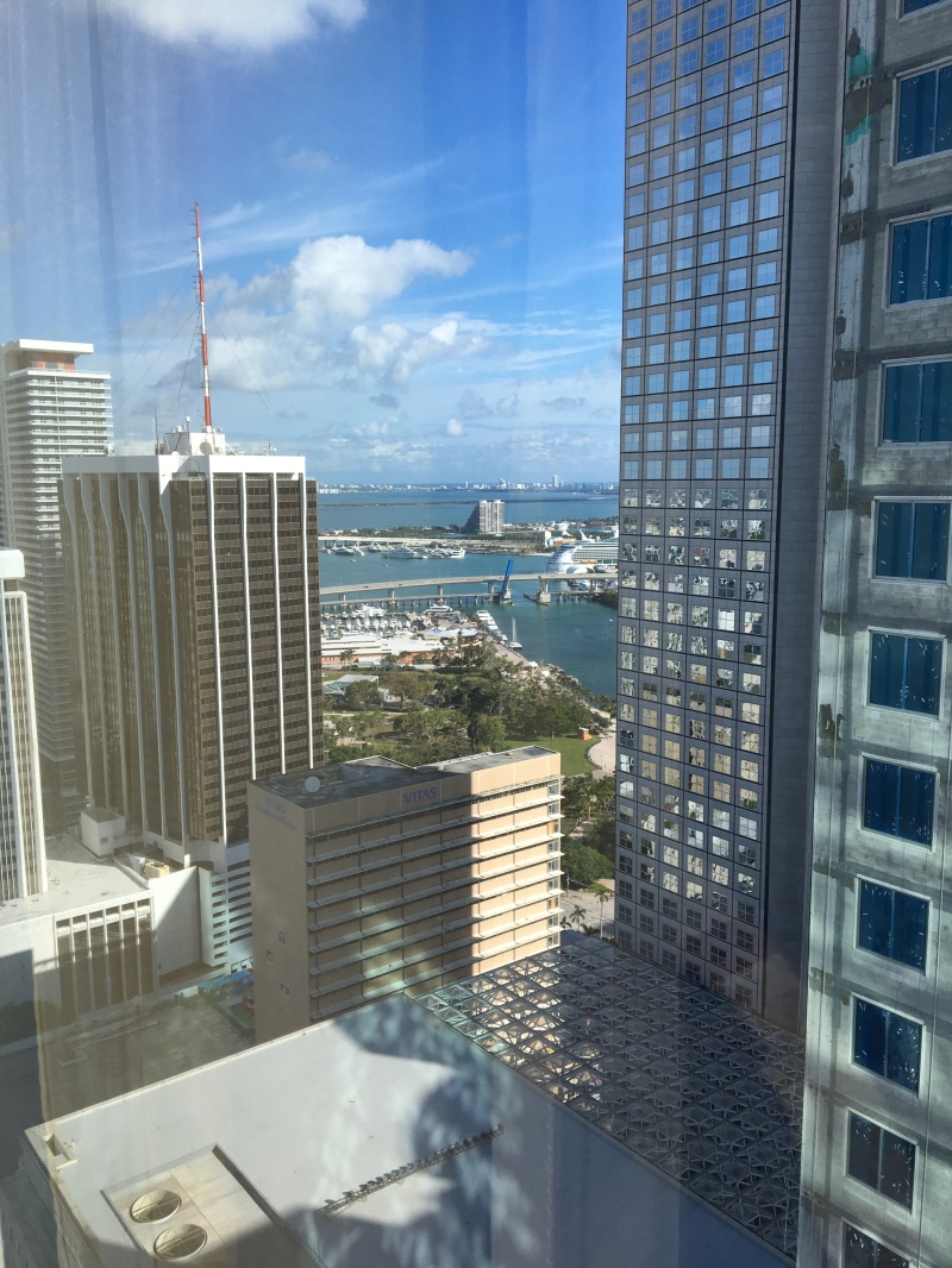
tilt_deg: -9.2
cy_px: 634
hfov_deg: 48.2
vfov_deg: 61.6
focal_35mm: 29
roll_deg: +1.8
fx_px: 1063
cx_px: 476
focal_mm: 4.15
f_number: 2.2
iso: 25
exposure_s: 1/150
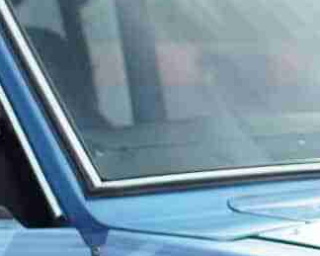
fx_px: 1998
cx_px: -357
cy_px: 367
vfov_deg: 7.2
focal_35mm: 211
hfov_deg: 8.6
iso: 100
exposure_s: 1/400
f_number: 2
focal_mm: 30
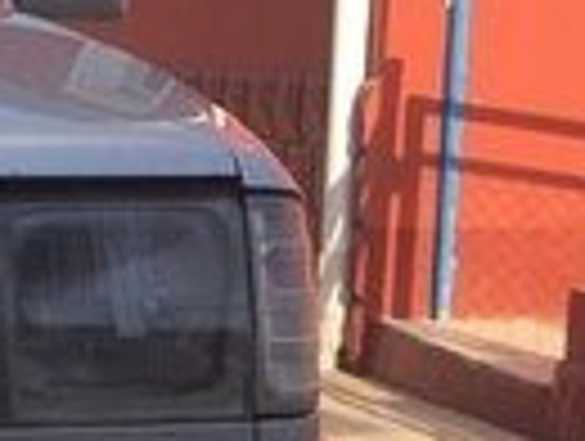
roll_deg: -0.1
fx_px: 2489
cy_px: 268
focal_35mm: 147
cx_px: -716
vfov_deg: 10.1
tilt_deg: -5.5
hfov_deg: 11.5
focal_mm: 4.15
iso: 25
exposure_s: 1/712
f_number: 2.2
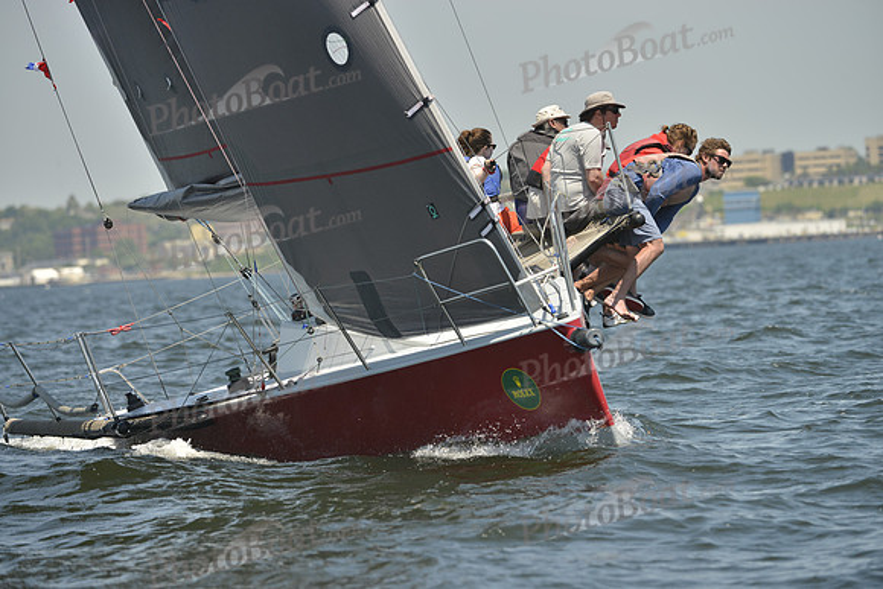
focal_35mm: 270
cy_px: 294
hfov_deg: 7.6
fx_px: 6624
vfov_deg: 5.1
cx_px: 442
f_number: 6.3
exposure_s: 1/1250
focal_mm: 270
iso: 280
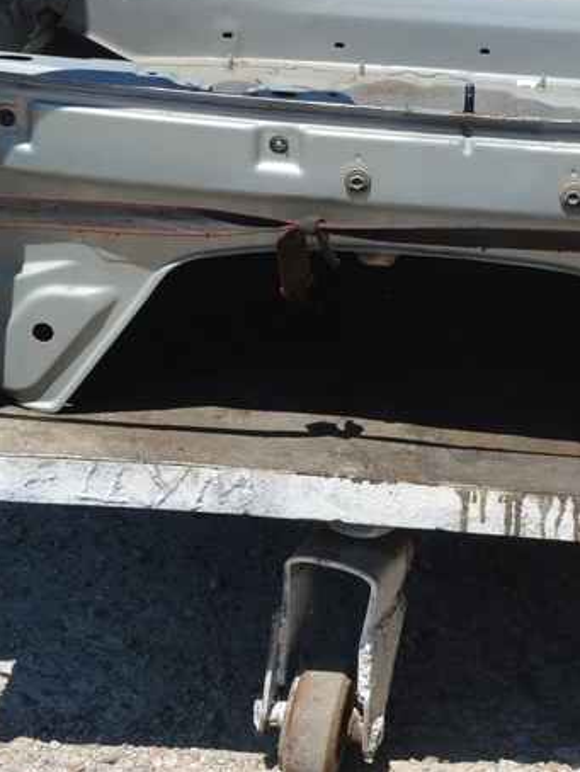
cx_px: 395
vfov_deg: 21.4
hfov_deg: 16.2
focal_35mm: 91
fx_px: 2031
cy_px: 200
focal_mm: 28
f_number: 8
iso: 100
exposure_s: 1/250
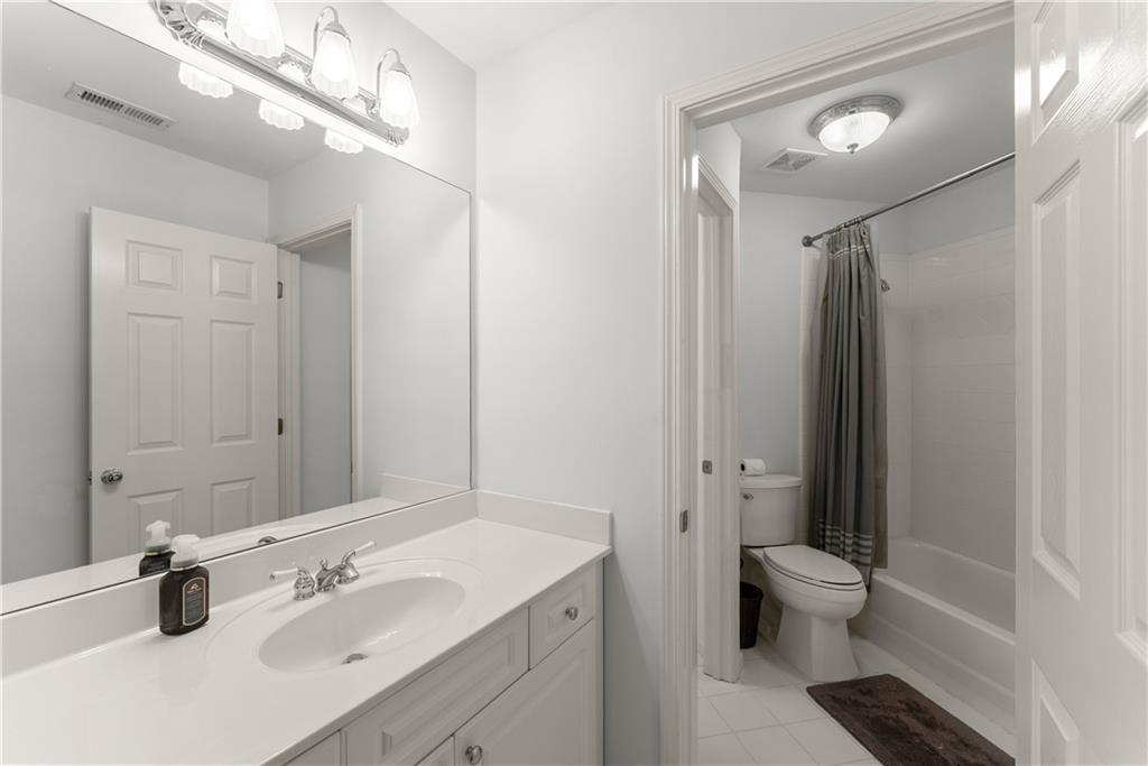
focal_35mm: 14
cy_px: 383
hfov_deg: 104.2
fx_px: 446
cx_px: 574
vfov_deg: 81.2
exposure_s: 1/15
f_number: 7.1
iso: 640
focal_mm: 14
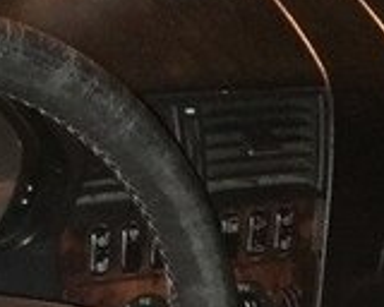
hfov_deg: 15.5
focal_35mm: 117
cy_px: 462
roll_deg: -16.9
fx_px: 1330
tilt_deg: -37.2
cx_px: -142
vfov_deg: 12.5
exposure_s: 1/17
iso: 400
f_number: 2.2
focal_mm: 4.15
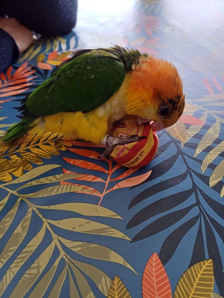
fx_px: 216
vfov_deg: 69.4
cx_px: 112
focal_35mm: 25
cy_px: 149
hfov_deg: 54.9
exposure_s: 1/50
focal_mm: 4.65
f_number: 1.8
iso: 200
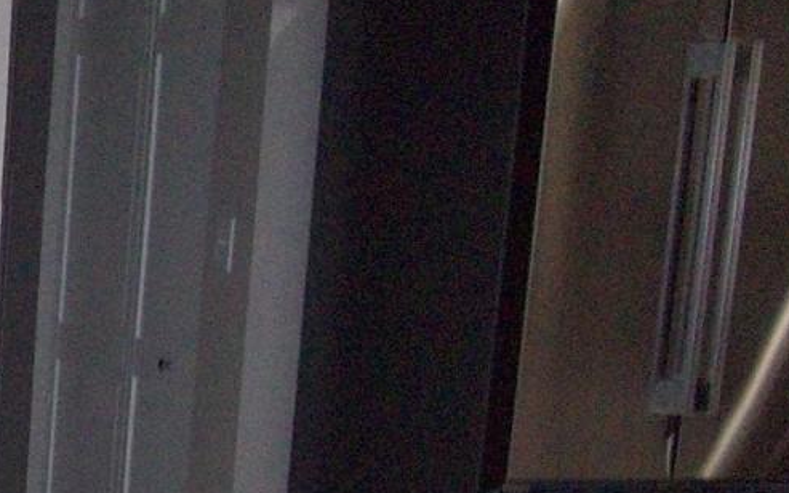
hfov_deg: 16.4
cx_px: -368
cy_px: 916
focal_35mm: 117
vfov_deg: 10.5
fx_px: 2516
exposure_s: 1/60
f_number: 2.8
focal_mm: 5.7
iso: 200
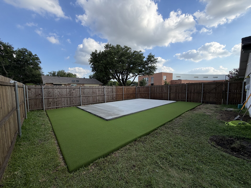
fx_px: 102
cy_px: 94
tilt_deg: -4.5
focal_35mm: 14
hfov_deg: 102.1
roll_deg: +0.3
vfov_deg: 85.7
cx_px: 126
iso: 32
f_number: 2.2
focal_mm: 2.22
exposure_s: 1/770
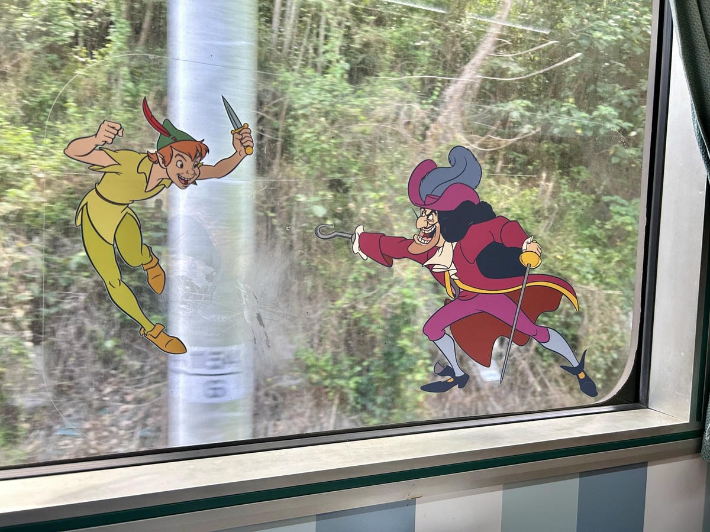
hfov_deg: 67.3
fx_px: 533
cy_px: 266
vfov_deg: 53.1
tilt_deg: -4.6
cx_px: 355
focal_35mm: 26
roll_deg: -1.1
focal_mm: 5.7
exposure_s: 1/73
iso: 125
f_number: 1.5
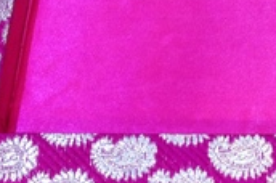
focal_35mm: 100
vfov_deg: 13.6
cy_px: 49
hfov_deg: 20.1
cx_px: 237
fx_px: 765
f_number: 2.4
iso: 64
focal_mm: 4.12
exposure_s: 1/20
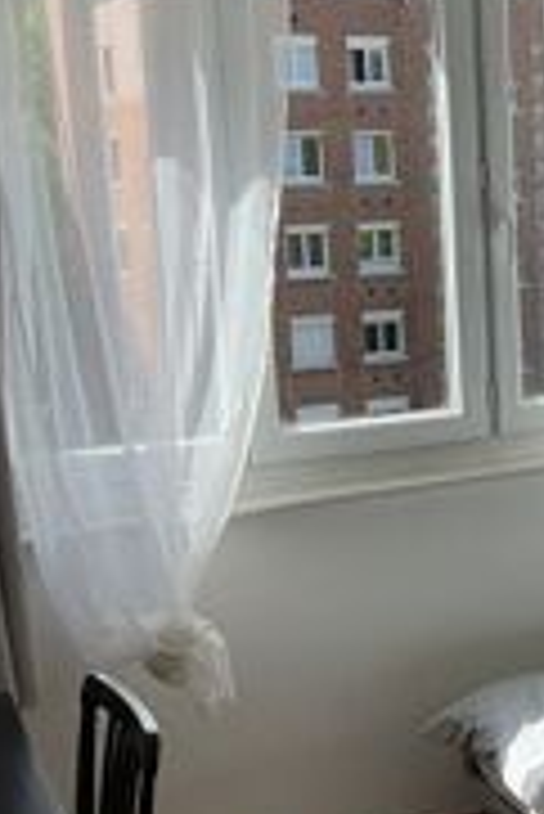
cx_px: 661
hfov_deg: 18.2
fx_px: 1606
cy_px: 398
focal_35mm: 71
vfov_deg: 28.4
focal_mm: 3
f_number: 1.8
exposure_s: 1/367
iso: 25
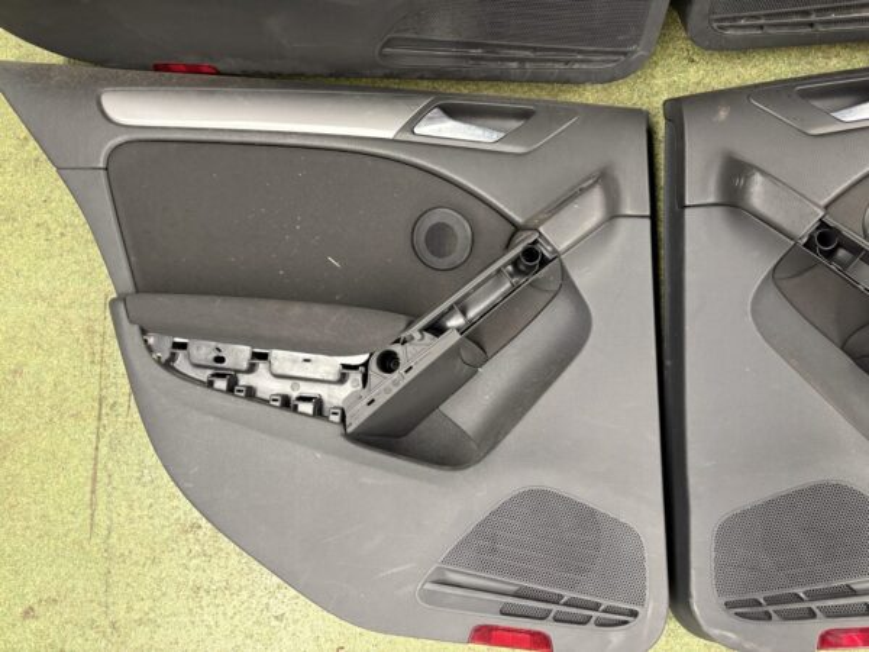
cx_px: 434
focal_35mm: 26
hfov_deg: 67.3
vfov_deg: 53.1
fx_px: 653
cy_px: 326
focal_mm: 5.96
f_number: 1.6
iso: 500
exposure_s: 1/60
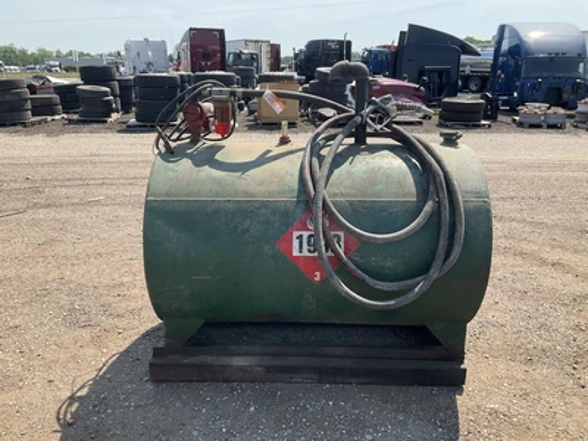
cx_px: 294
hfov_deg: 61.7
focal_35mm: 29
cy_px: 220
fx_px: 493
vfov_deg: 48.2
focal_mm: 3
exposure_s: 1/944
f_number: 1.8
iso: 25
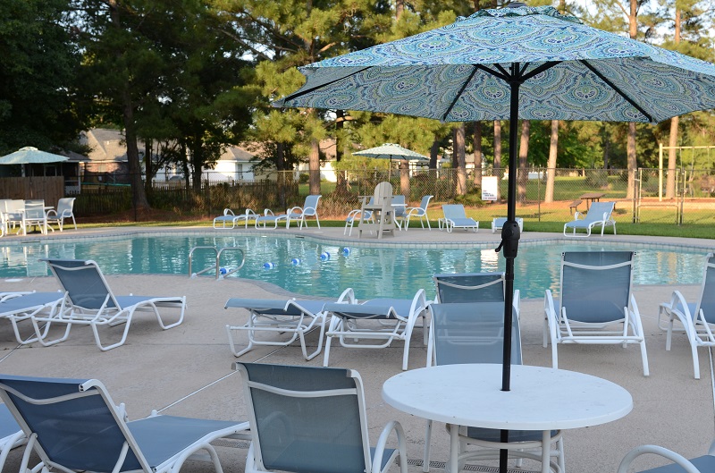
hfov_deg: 45.1
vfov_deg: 30.7
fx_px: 862
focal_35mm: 44
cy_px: 236
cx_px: 358
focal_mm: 29
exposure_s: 1/200
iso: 200
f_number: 5.6
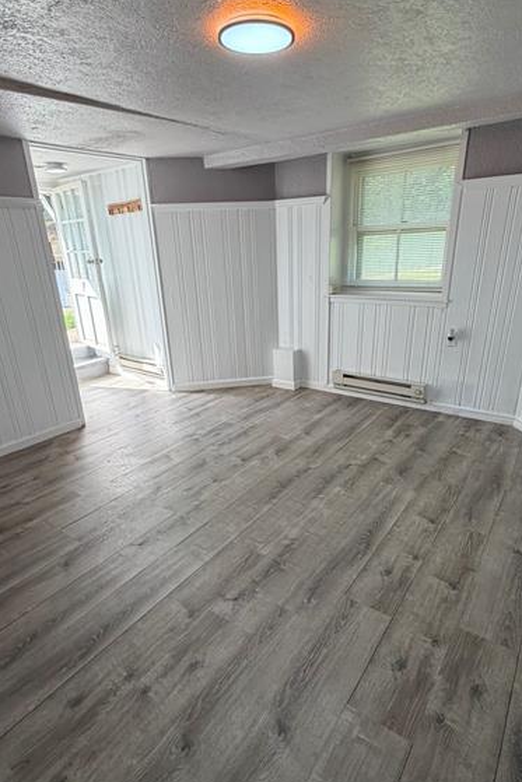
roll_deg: +1.2
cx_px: 258
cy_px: 421
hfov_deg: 62.0
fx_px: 435
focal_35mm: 20
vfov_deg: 83.8
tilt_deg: -22.3
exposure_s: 1/120
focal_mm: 2.22
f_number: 2.2
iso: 100
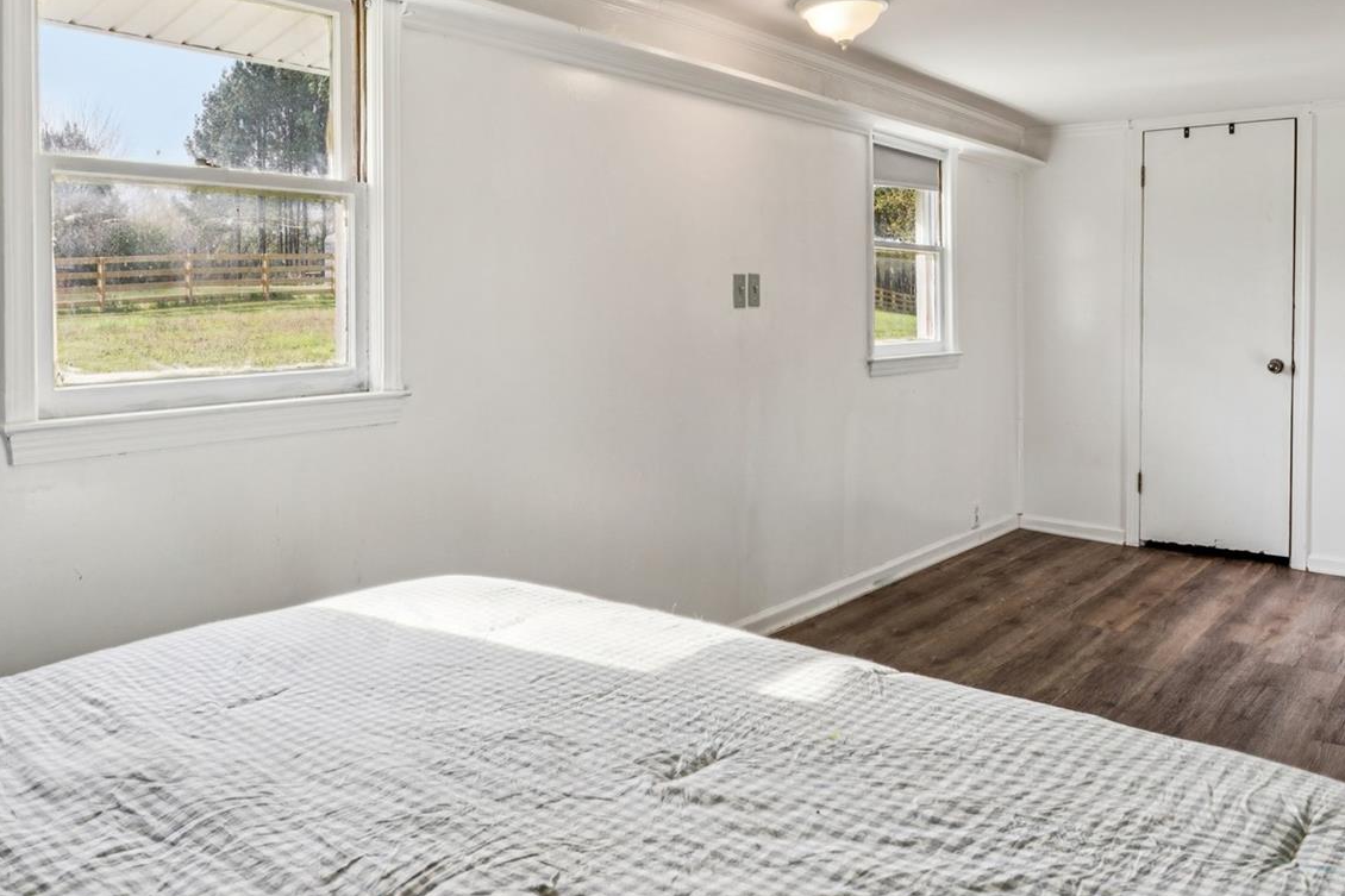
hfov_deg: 62.4
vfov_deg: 44.1
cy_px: 333
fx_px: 1097
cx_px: 530
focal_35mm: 29
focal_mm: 16.2
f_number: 10
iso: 100
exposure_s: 1/10
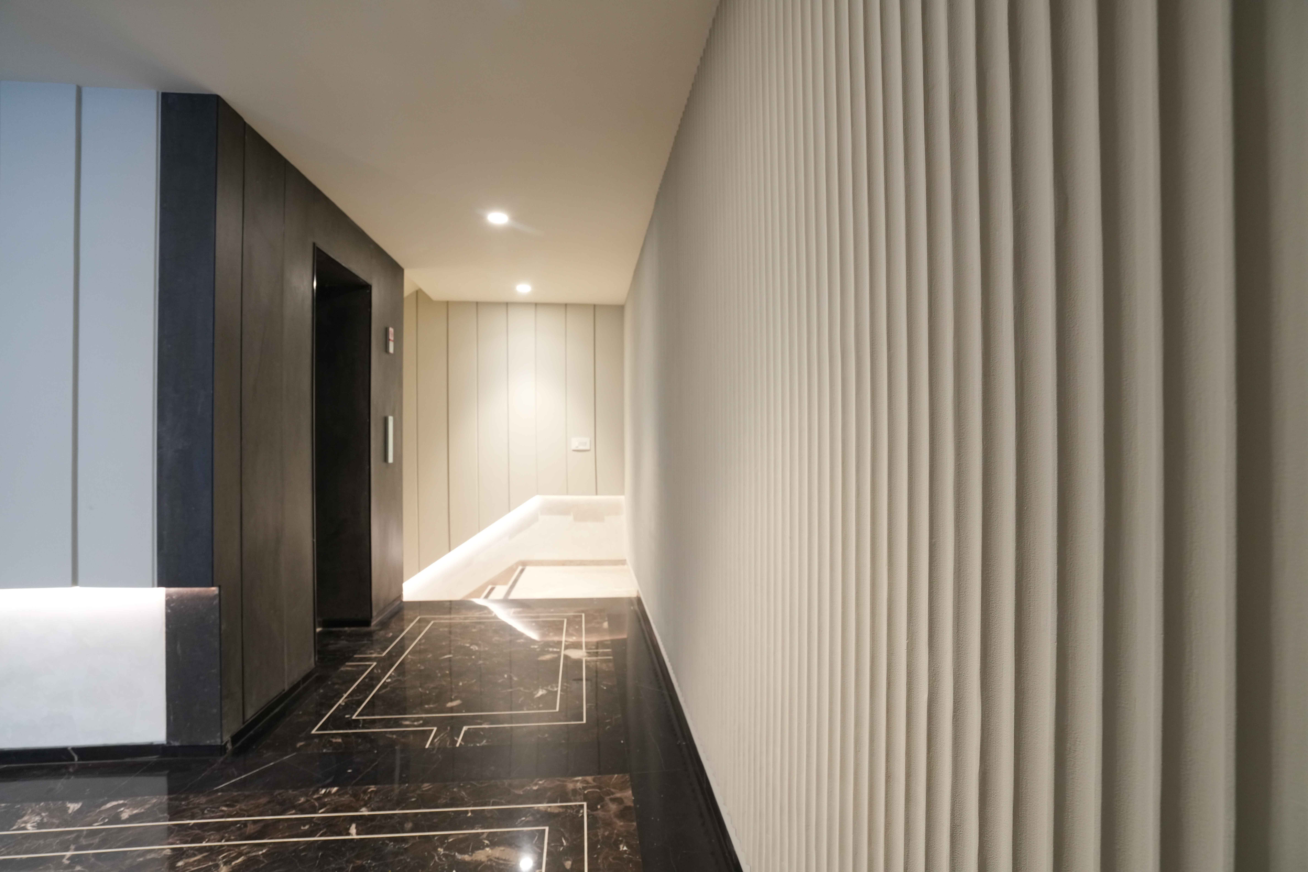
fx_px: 581
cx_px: 654
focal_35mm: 16
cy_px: 436
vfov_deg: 73.7
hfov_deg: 96.7
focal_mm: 16
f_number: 6.3
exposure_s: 1/15
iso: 1000
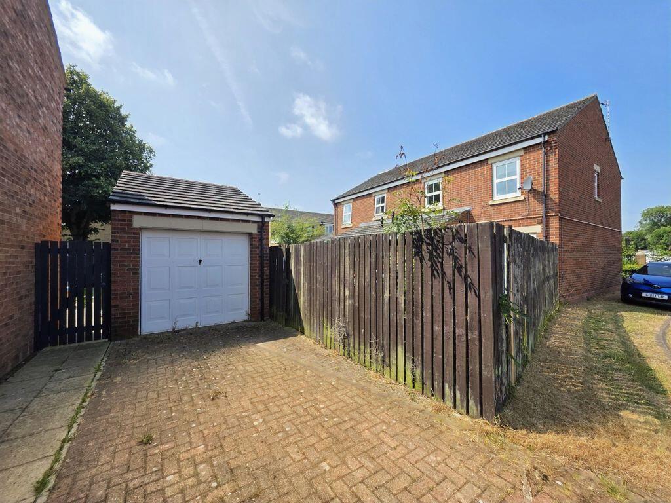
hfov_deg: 106.2
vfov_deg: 89.9
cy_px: 252
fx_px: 252
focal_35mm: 13
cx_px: 336
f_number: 1.9
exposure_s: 1/1667
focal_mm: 2.2
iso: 40
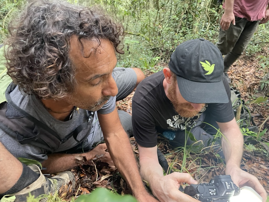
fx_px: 202
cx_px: 134
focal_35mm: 26
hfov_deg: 67.3
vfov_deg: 53.1
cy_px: 101
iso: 640
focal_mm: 4.2
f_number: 1.6
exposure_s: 1/40
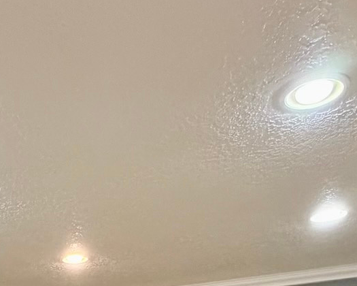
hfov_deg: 35.4
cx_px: 44
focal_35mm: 50
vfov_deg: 22.8
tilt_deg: -5.0
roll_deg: +0.2
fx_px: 528
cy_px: 460
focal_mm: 2.22
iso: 320
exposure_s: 1/60
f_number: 2.2
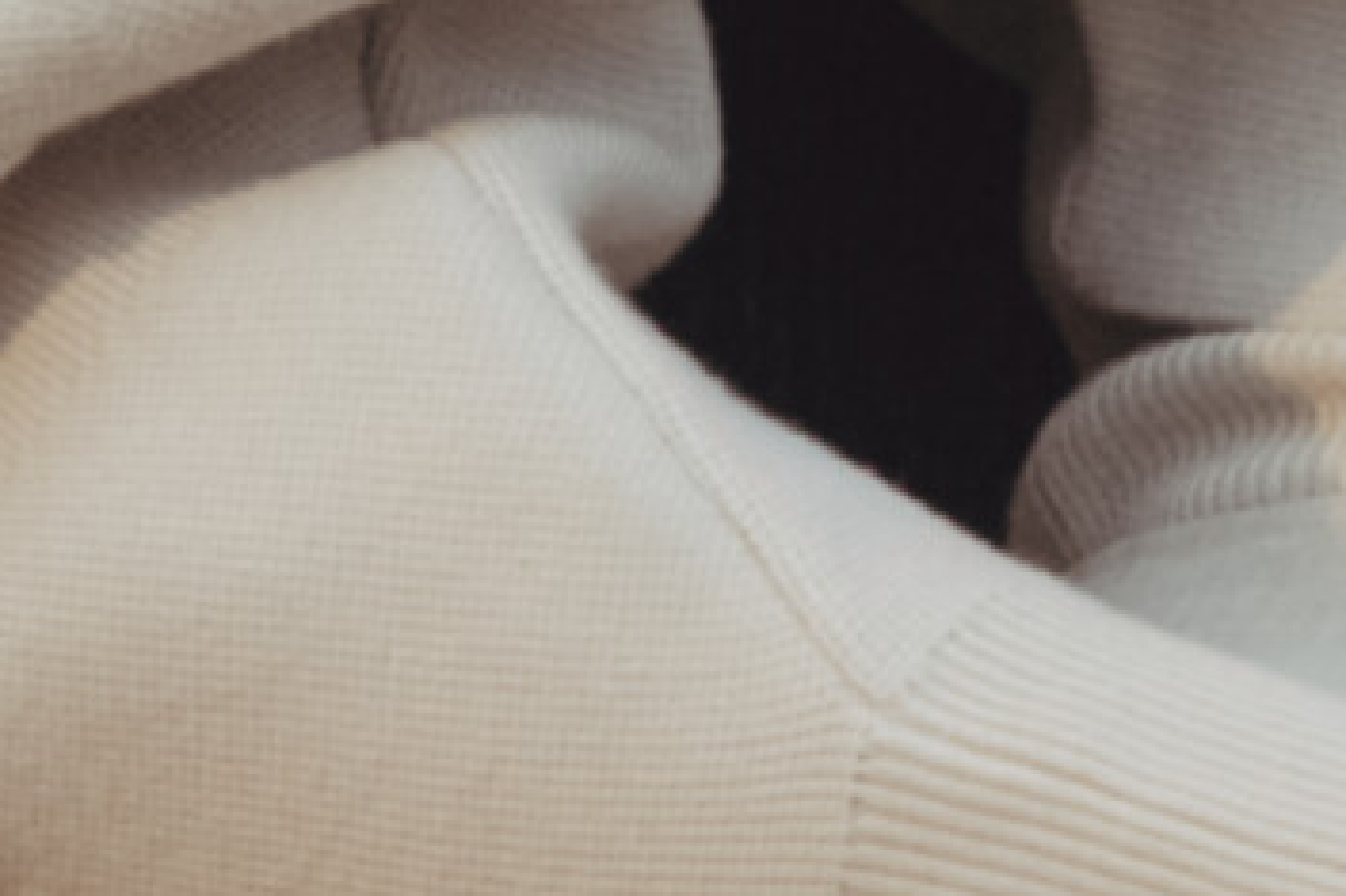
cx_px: 2322
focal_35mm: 475
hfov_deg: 4.3
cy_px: -522
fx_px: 17751
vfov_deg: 2.9
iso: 3200
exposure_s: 1/200
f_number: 8
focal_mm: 80
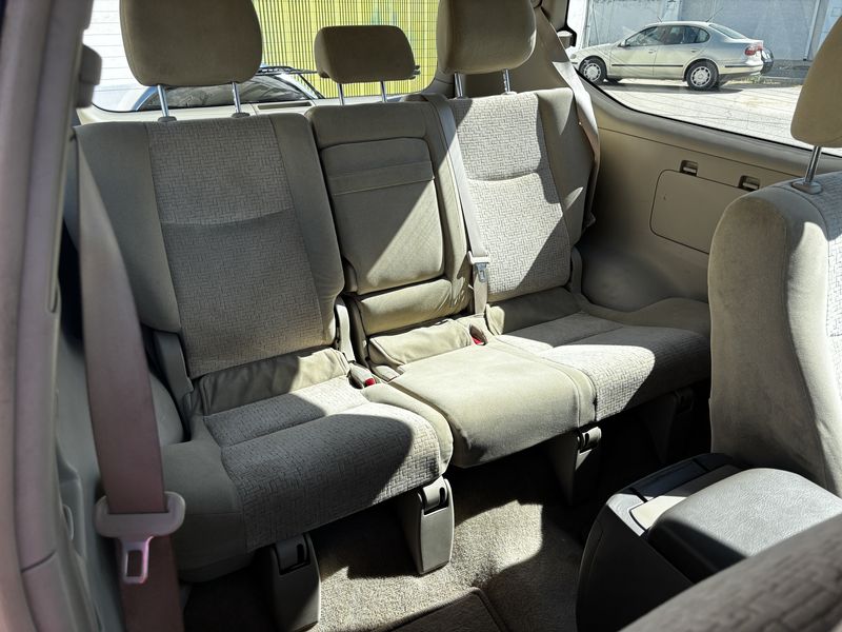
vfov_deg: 53.1
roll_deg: -0.3
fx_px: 632
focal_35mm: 26
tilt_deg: -23.3
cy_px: 316
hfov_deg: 67.3
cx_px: 421
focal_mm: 5.96
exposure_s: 1/1027
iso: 50
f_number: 1.6
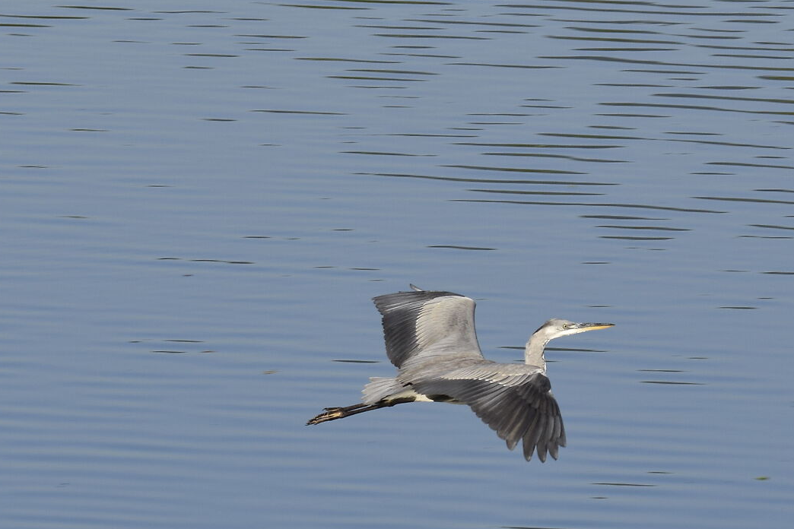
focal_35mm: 862
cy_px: 388
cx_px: 367
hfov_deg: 2.4
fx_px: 19010
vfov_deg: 1.6
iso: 100
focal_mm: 250
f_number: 11
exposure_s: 1/250
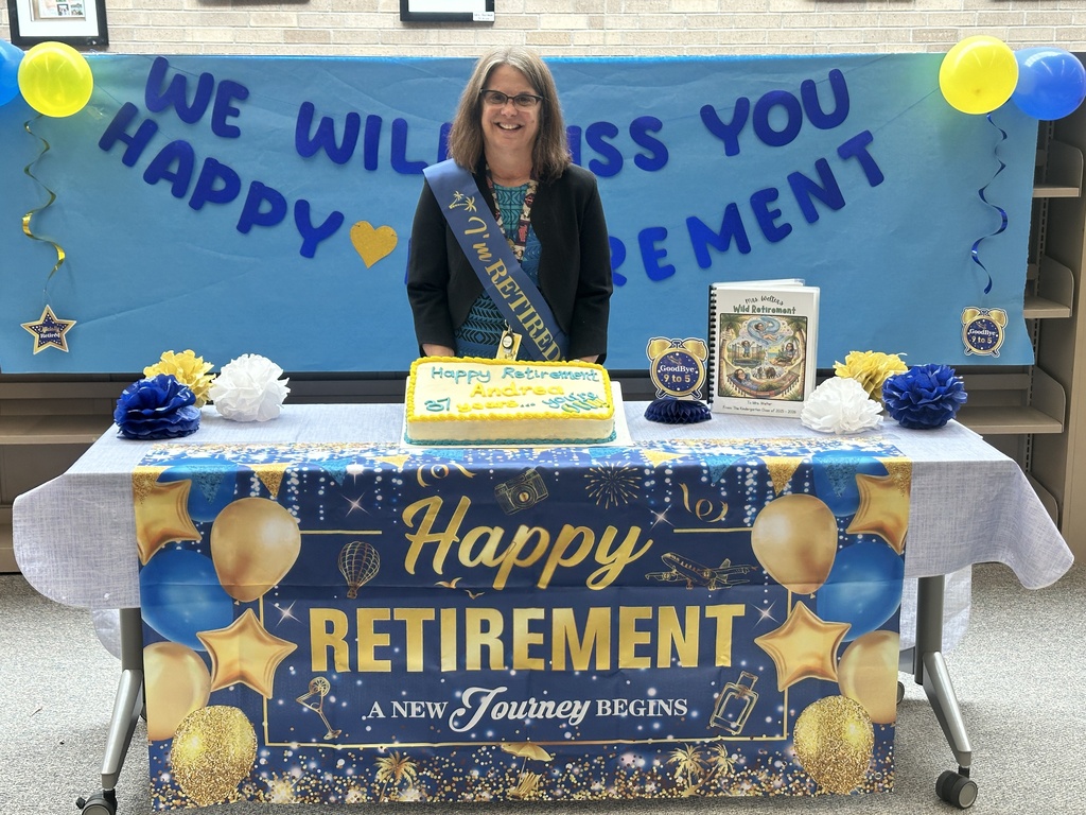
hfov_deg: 39.7
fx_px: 1506
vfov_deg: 30.3
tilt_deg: -11.5
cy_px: 408
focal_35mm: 48
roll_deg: -0.1
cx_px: 543
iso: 100
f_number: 1.78
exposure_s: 1/120
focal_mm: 6.86
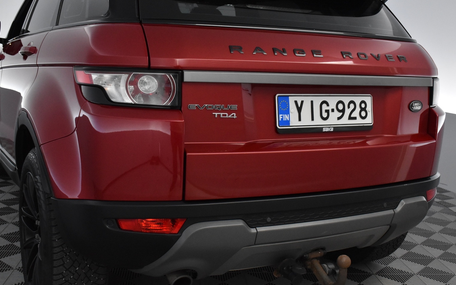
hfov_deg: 47.2
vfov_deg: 30.5
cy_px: 158
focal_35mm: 42
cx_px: 218
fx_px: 522
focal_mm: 26
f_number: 6.3
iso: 3200
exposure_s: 1/160
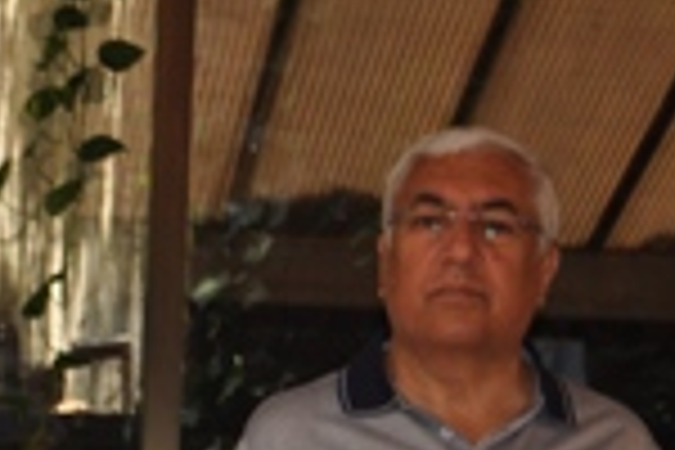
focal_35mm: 143
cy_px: 644
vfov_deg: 9.4
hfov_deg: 14.2
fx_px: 2681
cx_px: 36
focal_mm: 32
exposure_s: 1/125
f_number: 4.8
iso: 400
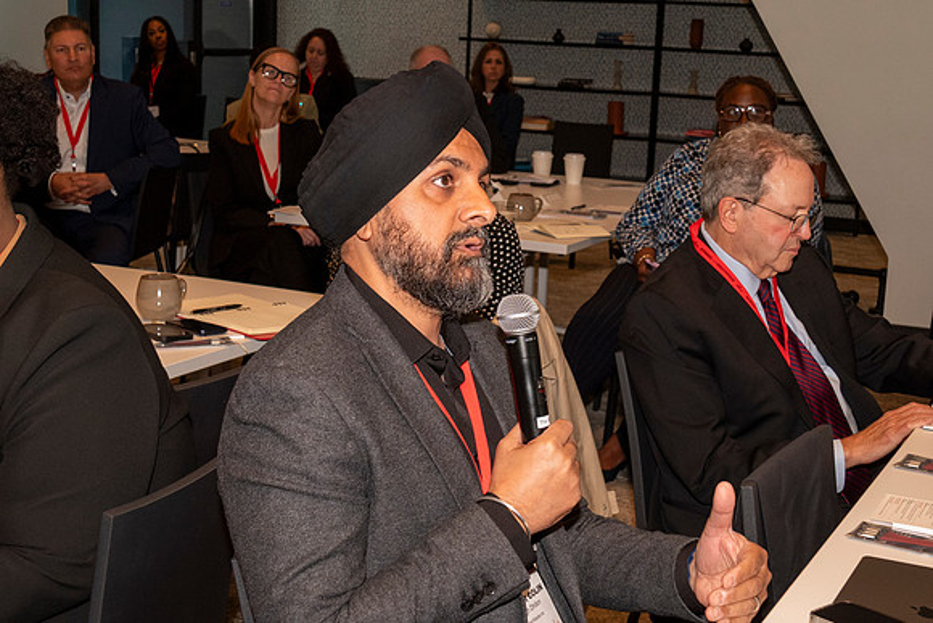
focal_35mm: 57
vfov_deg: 23.8
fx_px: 1478
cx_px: 466
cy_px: 312
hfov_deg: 35.0
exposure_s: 1/100
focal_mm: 38
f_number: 9
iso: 2000
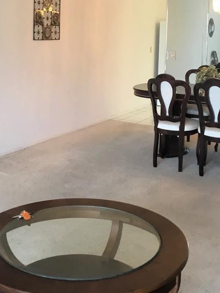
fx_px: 466
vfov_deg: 33.6
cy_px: 45
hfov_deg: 26.6
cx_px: 118
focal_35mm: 55
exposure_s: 1/30
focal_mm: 3.3
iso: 50
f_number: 2.4
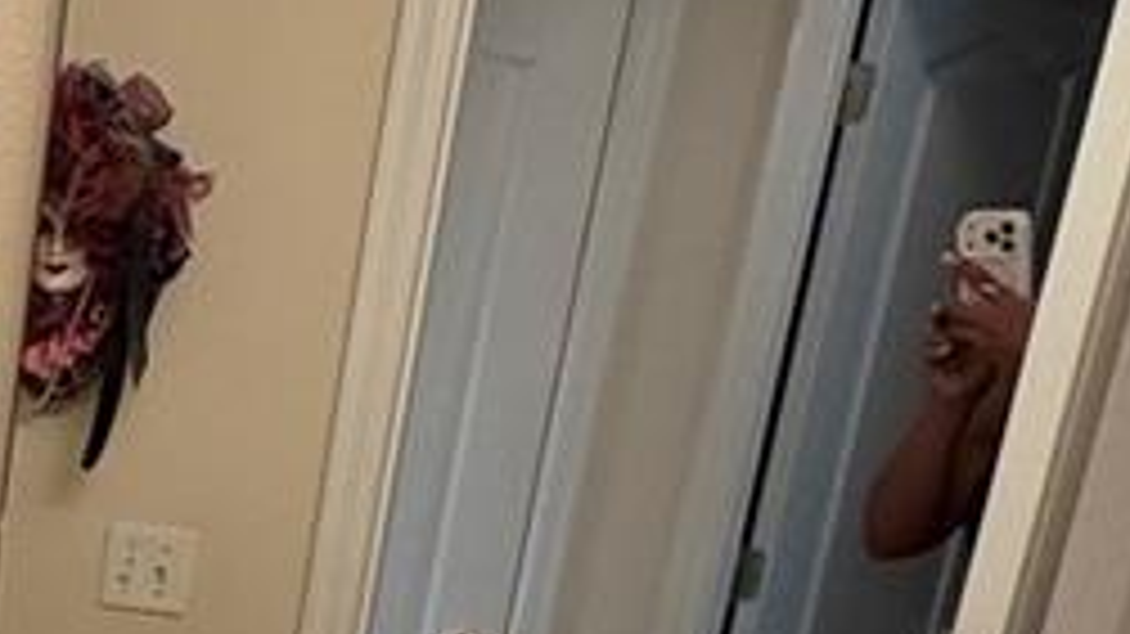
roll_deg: -1.0
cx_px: -788
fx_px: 2187
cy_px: 917
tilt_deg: -17.9
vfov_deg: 15.4
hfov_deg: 21.4
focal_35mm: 73
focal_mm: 2.22
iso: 250
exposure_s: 1/60
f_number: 2.2
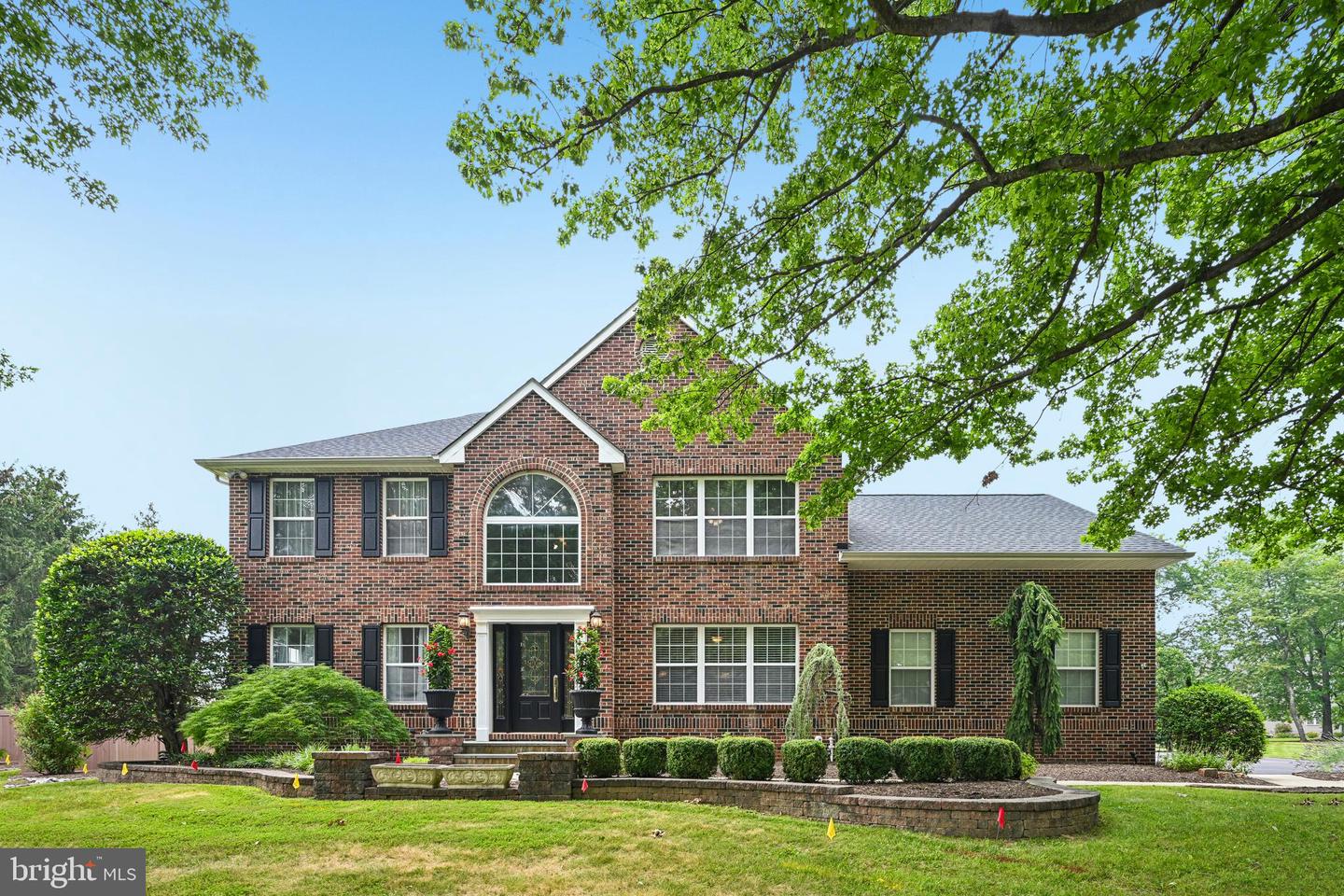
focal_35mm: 18
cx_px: 672
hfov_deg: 91.6
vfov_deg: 68.9
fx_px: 653
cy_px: 448
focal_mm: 17.5
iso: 800
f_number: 8
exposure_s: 1/250
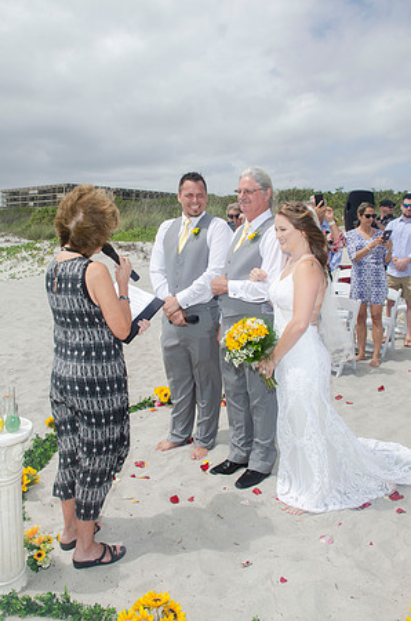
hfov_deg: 43.4
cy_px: 310
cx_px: 206
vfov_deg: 62.0
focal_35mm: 30
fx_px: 516
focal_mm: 20
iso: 100
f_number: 11
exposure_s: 1/250
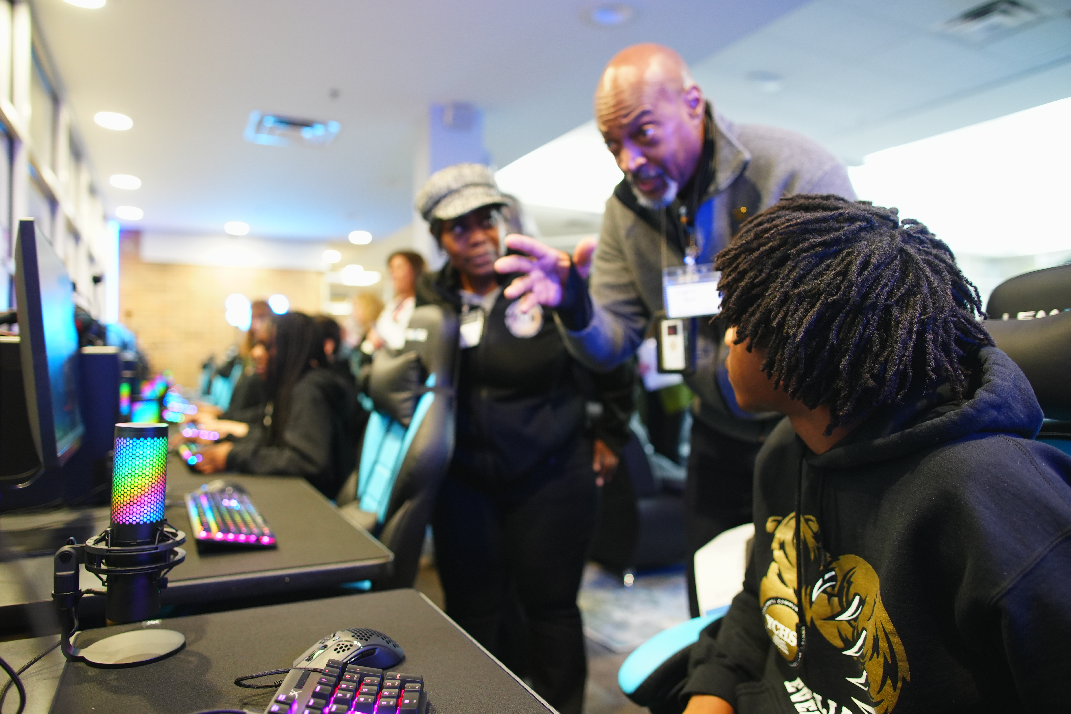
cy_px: 357
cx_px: 536
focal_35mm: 24
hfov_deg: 73.7
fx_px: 714
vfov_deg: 53.1
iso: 1600
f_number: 2.5
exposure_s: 1/125
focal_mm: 24
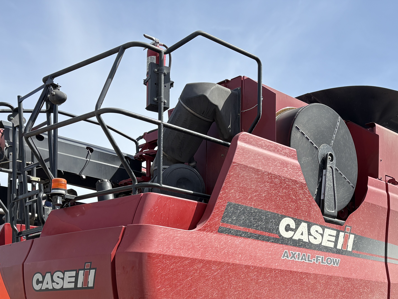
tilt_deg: +4.2
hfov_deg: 36.0
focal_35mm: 52
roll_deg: -0.2
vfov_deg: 26.6
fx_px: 598
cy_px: 296
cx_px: 298
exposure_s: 1/2141
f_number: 1.6
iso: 50
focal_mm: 5.96
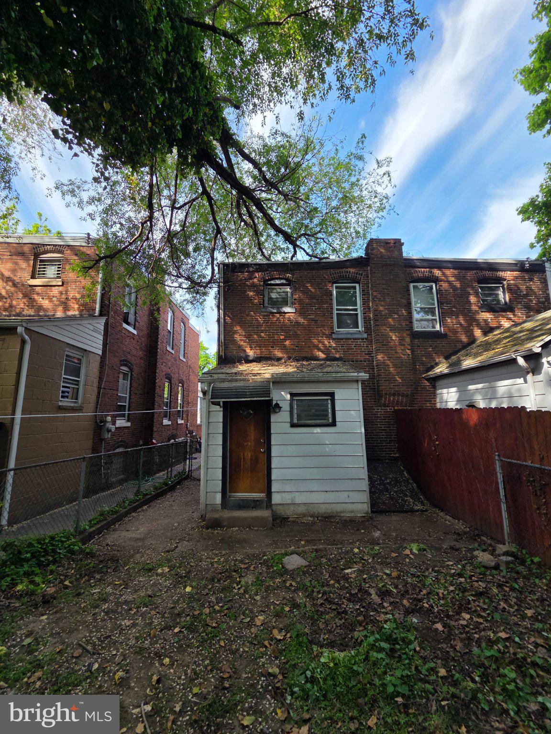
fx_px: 276
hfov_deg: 89.9
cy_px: 367
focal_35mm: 13
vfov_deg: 106.2
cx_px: 276
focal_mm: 2.2
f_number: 2.2
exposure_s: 1/554
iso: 50
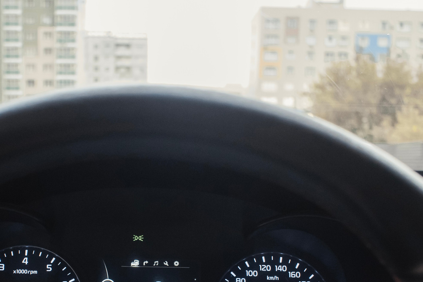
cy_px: 278
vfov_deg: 23.3
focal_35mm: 56
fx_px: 658
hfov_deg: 35.4
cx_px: 149
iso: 1600
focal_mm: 18
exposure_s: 1/200
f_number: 3.5
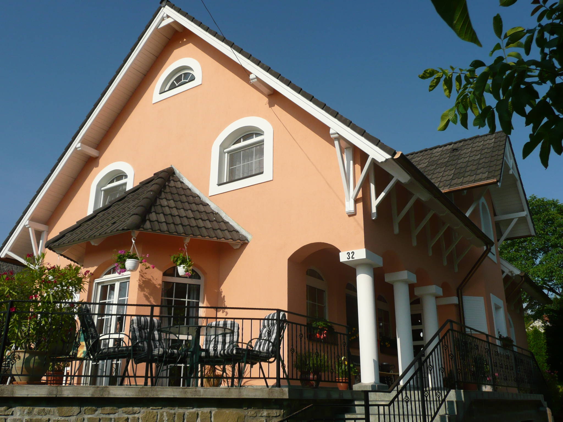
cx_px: 282
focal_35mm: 32
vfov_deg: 44.2
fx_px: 520
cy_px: 211
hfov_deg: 56.8
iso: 100
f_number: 8
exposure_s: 1/320
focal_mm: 5.2
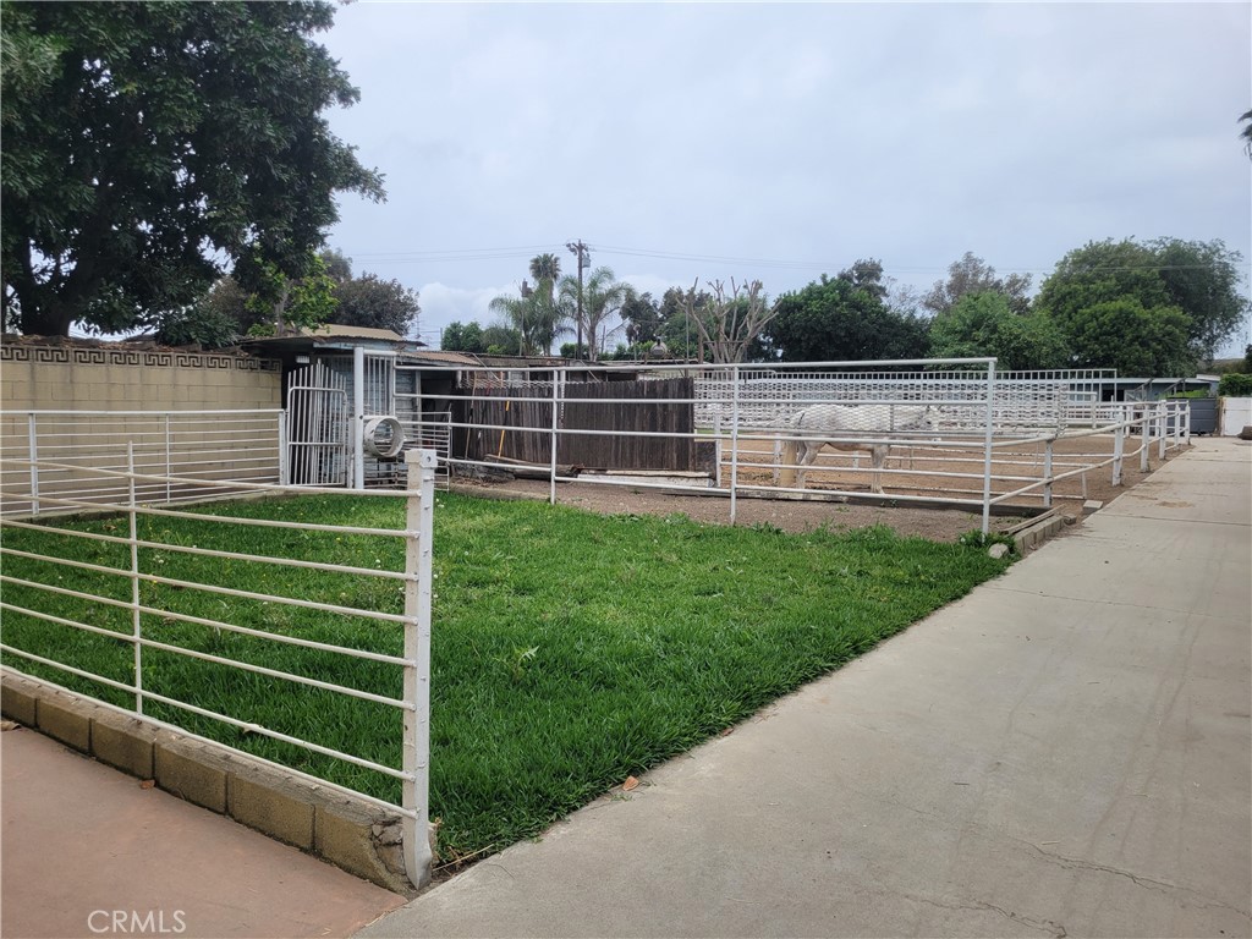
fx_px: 940
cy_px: 470
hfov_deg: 67.3
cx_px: 626
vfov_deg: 53.1
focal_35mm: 26
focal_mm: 5.4
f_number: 1.8
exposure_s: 1/1186
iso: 40
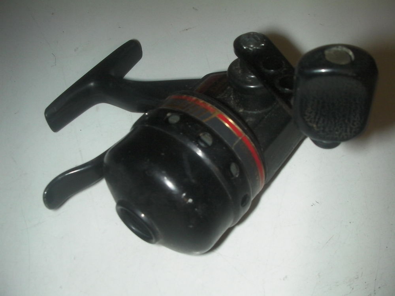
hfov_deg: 49.0
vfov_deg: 37.7
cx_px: 198
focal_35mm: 38
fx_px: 434
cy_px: 148
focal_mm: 6.3
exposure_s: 1/30
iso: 200
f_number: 5.6
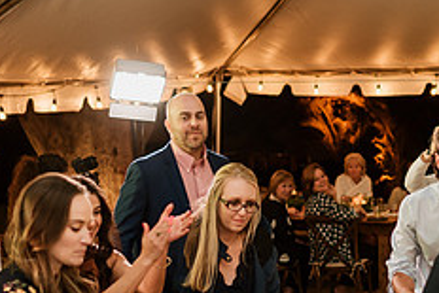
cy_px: 271
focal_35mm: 92
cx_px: 295
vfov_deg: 14.7
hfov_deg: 22.0
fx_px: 1123
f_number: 2
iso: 500
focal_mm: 35
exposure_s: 1/200
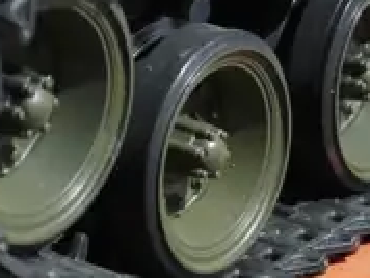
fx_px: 1723
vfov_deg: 8.9
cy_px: -211
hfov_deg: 12.1
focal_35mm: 161
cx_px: 2
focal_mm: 14
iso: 800
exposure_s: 1/60
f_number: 3.5
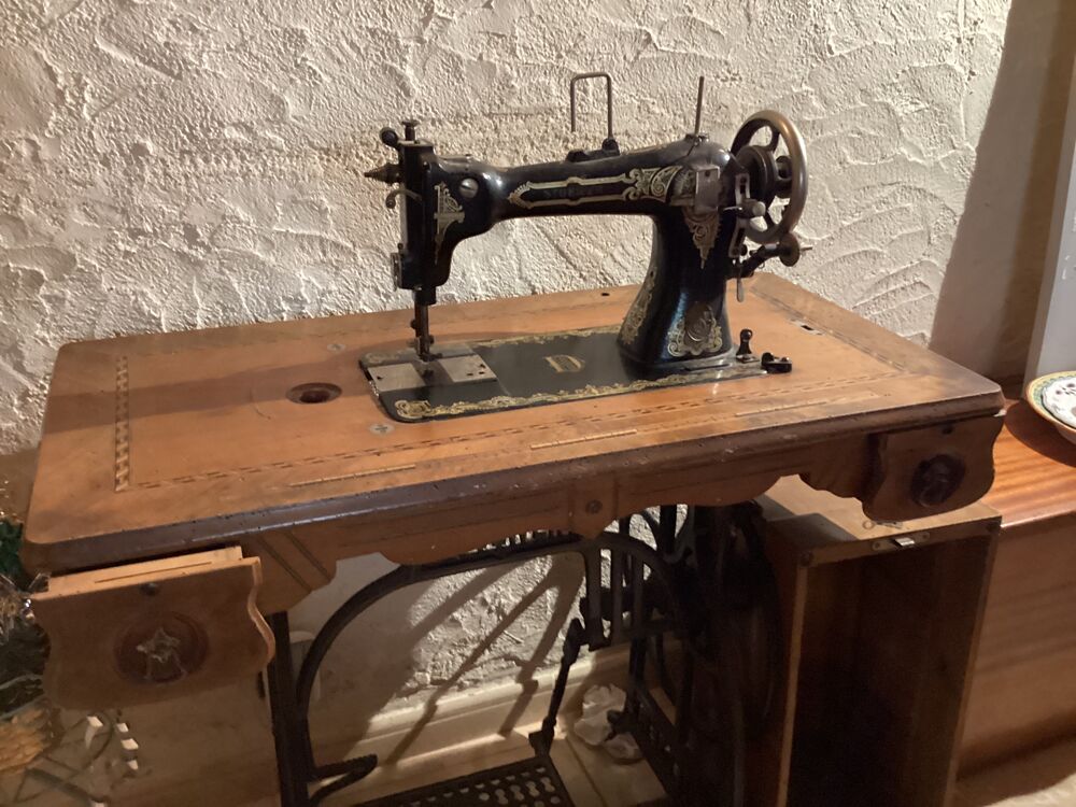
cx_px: 538
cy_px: 404
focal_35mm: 31
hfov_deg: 58.4
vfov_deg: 45.4
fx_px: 964
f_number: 2.4
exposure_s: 1/25
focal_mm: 3.3
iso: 500
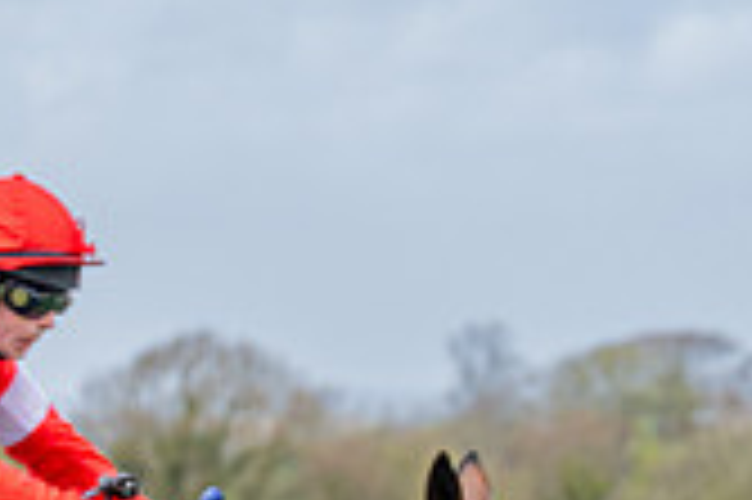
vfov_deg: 3.5
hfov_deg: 5.3
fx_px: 8013
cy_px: 1000
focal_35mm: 384
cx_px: -452
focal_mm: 83
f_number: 4
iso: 400
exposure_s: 1/1250
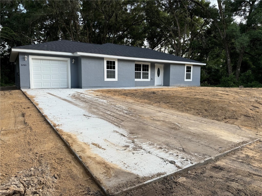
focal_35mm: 24
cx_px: 131
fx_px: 182
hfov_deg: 71.6
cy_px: 98
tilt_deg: -4.4
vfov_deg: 56.8
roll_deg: -0.2
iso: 80
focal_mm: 6.76
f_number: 1.78
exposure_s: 1/448
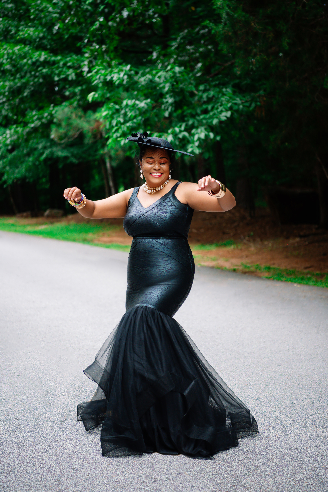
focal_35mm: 70
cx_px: 164
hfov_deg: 19.5
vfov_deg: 28.8
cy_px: 246
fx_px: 956
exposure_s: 1/400
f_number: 2.8
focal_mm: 70
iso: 200
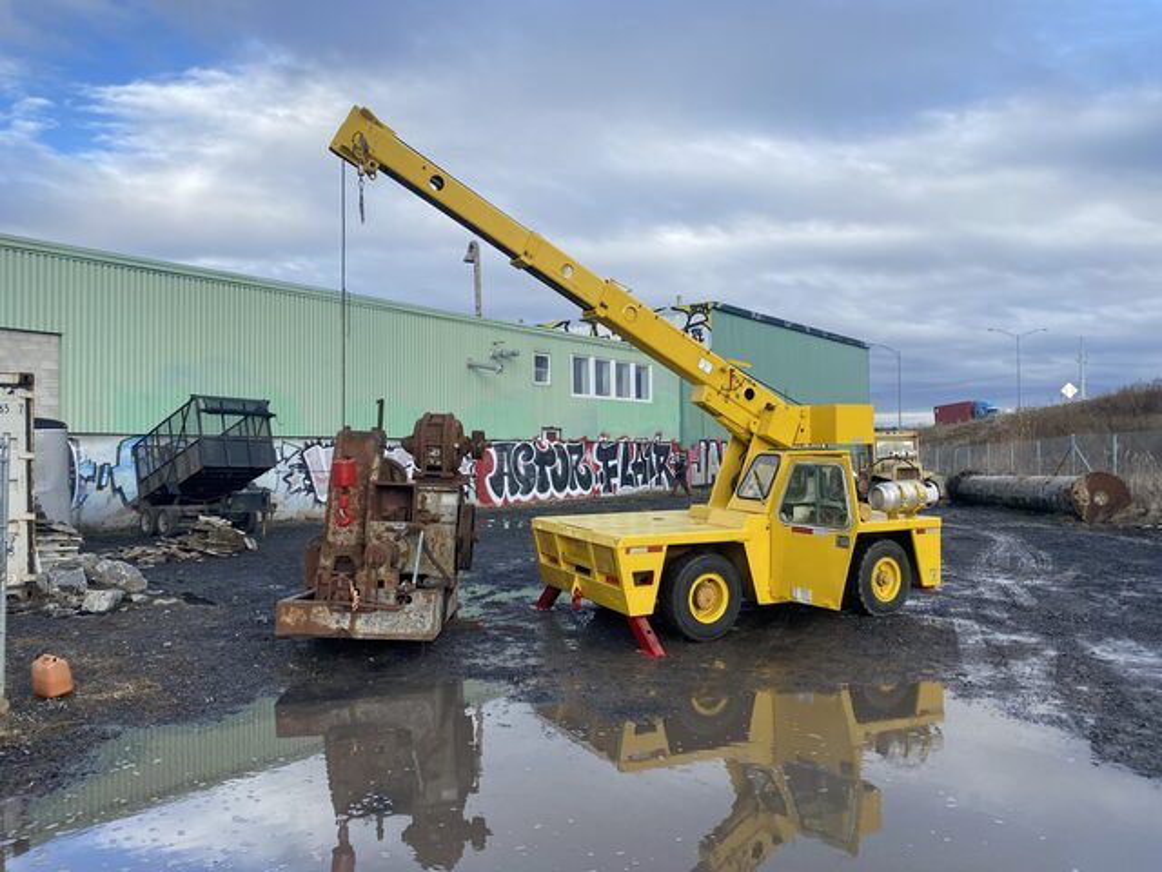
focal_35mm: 26
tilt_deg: -1.7
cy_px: 436
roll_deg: +0.6
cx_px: 581
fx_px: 873
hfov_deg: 67.3
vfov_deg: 53.1
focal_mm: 4.25
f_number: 1.8
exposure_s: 1/1362
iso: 32
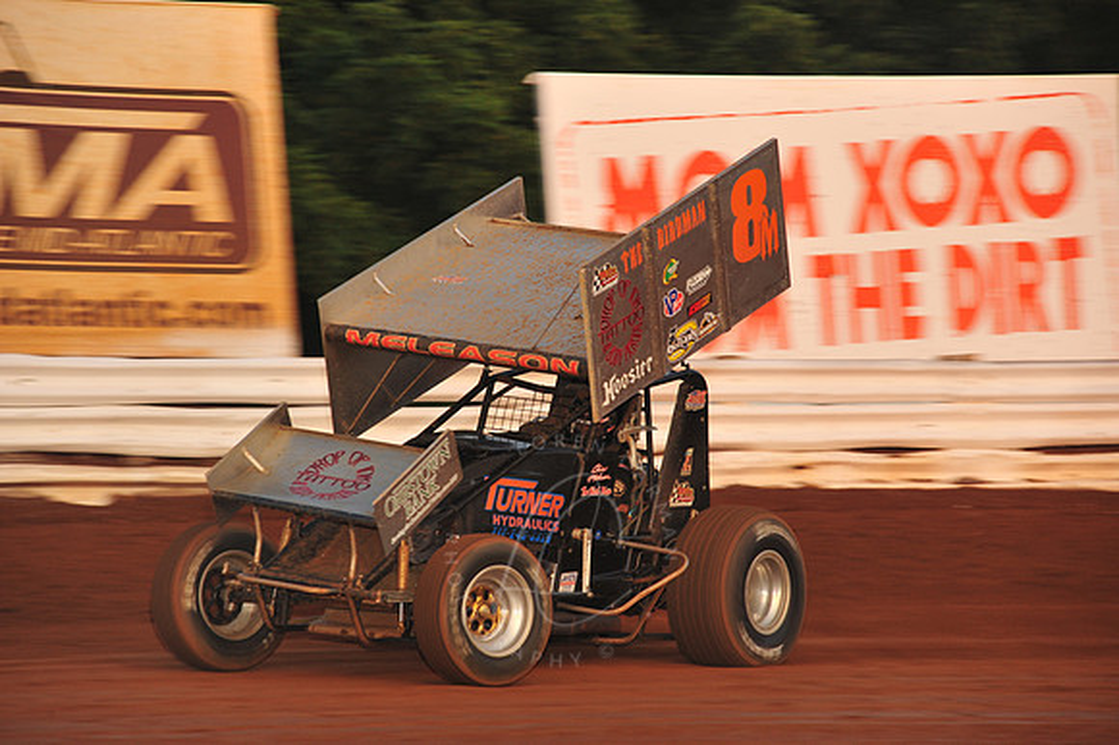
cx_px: 560
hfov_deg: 10.3
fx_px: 6213
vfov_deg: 6.9
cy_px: 372
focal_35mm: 200
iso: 1000
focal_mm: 200
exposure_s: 1/320
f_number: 8
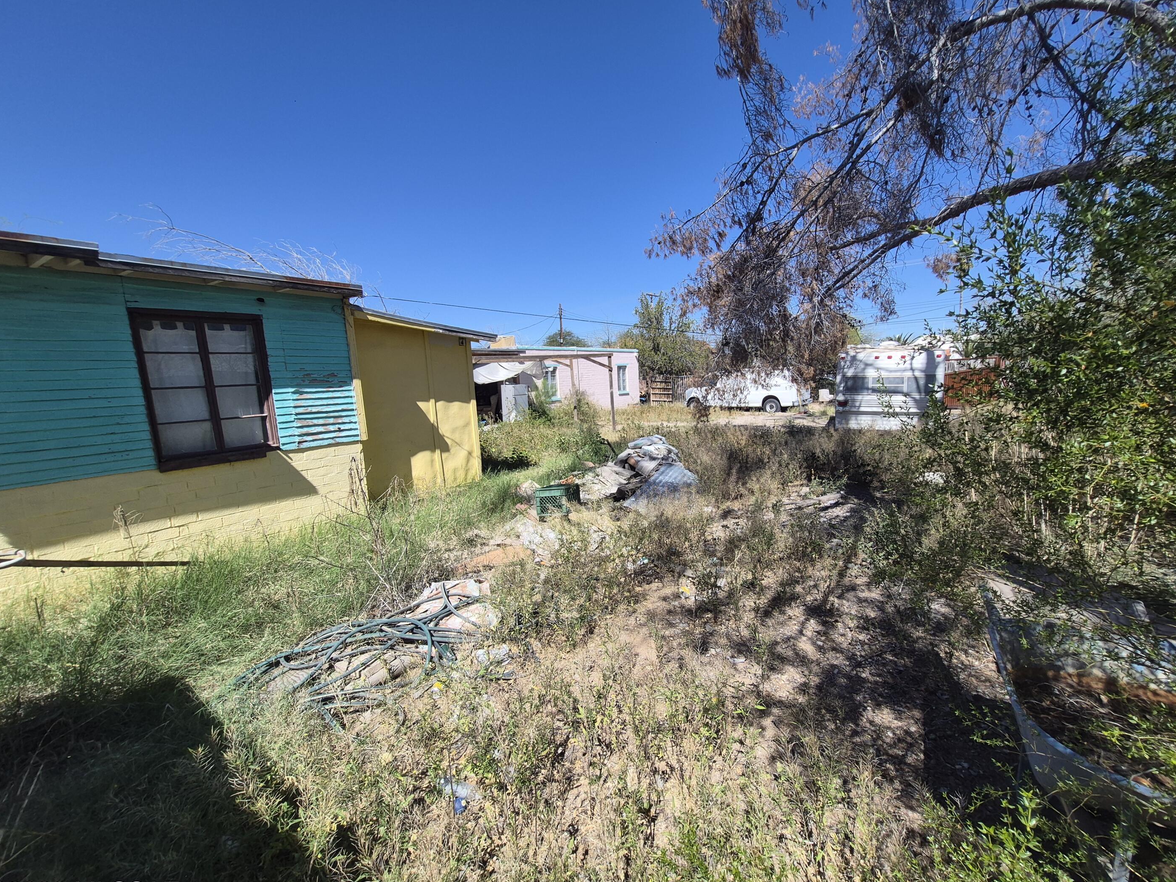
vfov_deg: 85.6
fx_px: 476
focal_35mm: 14
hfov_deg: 102.0
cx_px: 618
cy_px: 461
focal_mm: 1.74
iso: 40
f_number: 2.2
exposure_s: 1/1452
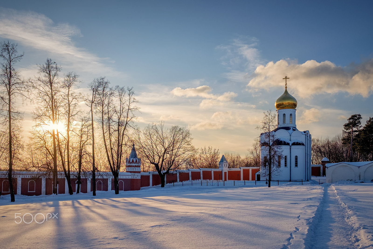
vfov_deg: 37.9
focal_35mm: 35
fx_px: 363
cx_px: 186
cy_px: 124
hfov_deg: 54.4
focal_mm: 23
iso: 400
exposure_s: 1/1000
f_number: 8
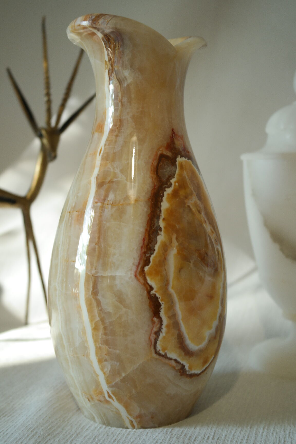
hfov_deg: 25.5
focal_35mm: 53
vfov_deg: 37.5
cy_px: 222
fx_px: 654
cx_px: 148
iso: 400
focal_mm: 35
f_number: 5.6
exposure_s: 1/30
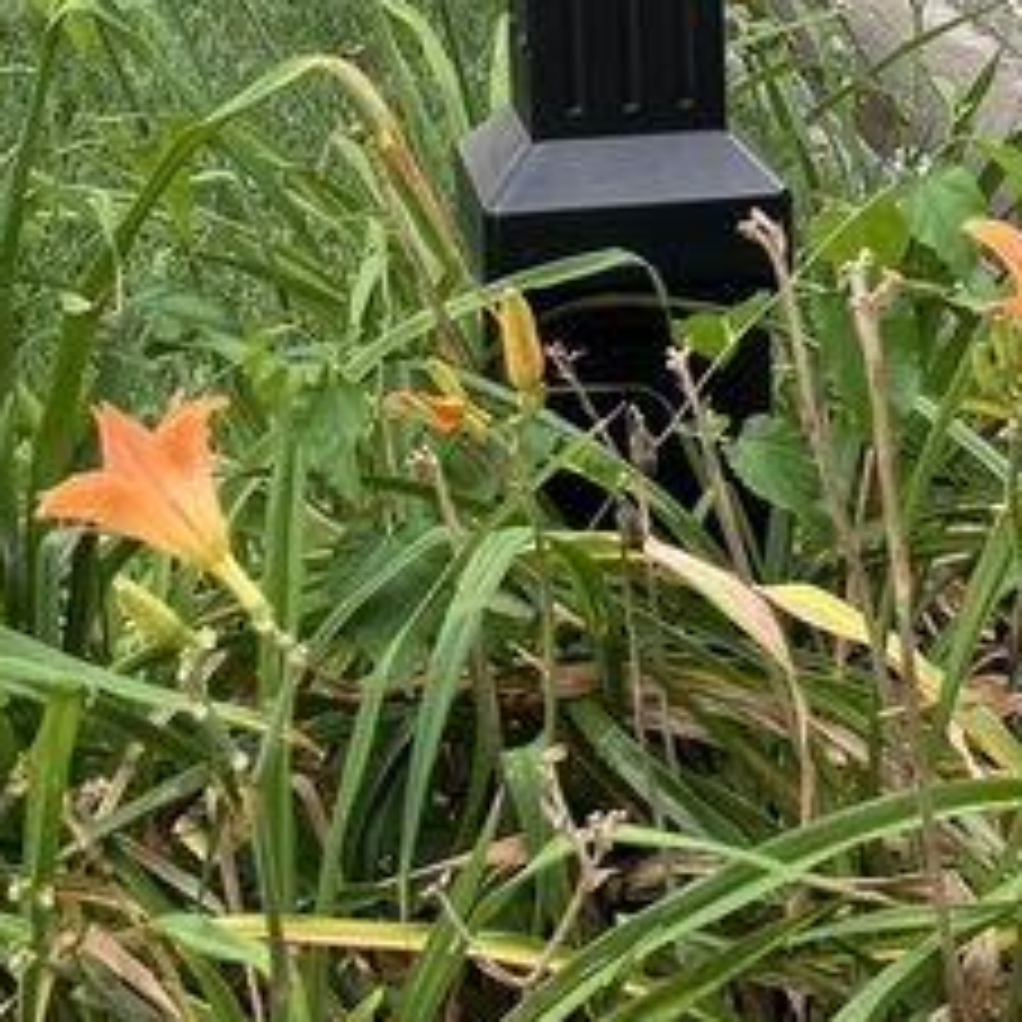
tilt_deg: -13.3
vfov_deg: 17.0
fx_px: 3374
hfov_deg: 17.2
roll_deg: +4.1
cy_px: 81
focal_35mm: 101
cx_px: 639
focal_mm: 6.76
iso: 80
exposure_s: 1/358
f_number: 1.78
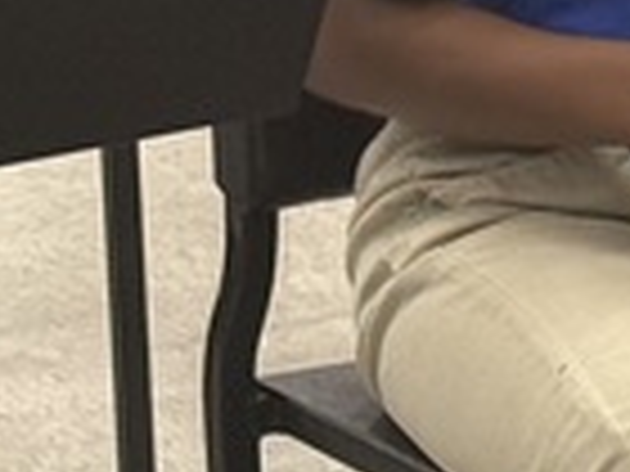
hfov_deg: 5.3
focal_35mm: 352
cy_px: 22
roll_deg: -3.1
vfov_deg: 4.2
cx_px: 1814
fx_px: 6406
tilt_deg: -13.4
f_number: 1.78
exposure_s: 1/120
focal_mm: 6.76
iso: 250
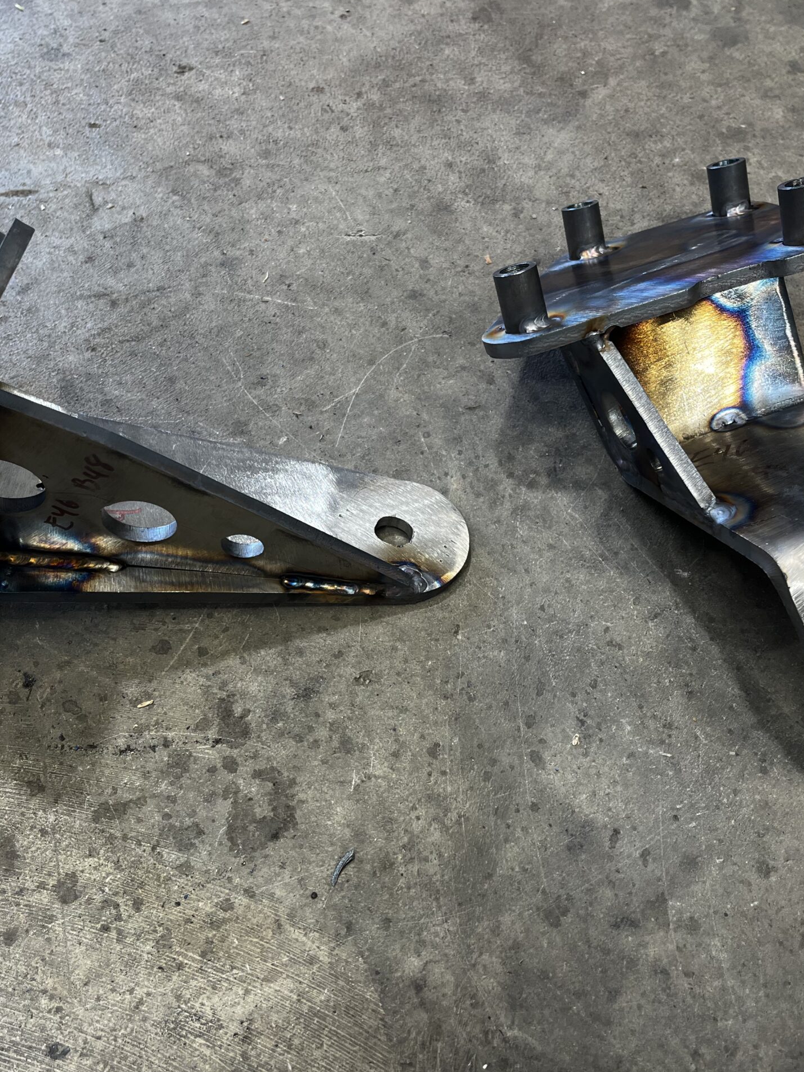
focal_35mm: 35
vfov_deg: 52.6
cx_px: 378
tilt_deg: -56.2
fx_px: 1084
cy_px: 536
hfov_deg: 40.7
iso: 80
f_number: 1.6
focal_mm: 5.1
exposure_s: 1/120
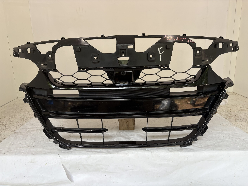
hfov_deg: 67.3
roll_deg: +2.4
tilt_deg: -13.9
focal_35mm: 26
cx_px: 124
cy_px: 93
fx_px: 186
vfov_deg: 53.1
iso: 40
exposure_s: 1/172
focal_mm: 5.96
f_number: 1.6
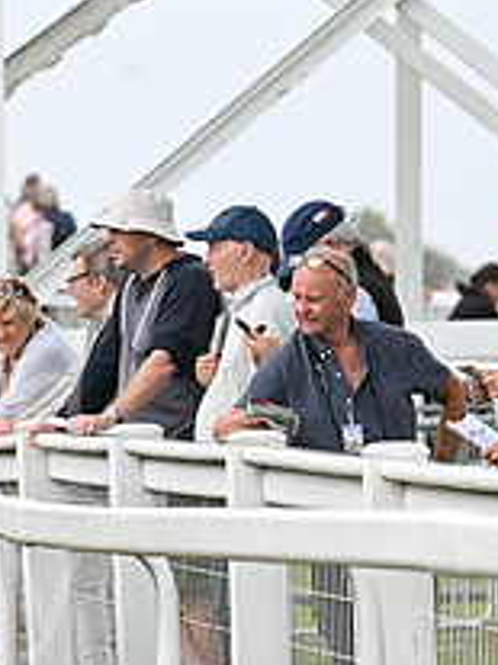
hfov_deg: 3.6
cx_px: -328
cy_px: 429
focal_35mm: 405
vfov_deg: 4.9
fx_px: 7777
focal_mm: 150
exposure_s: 1/1250
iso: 400
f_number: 4.5
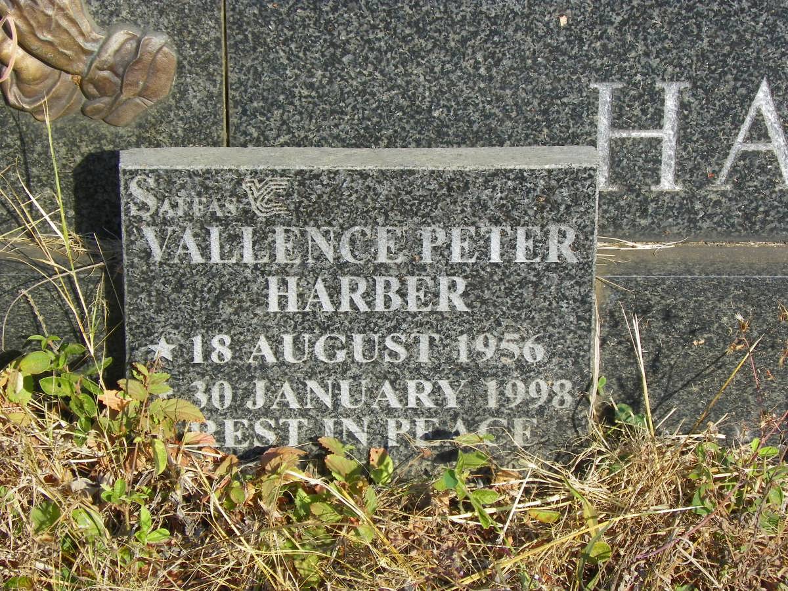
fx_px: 3915
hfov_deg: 11.5
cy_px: 296
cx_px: 394
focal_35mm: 172
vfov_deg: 8.6
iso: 64
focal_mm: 30.7
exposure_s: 1/250
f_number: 4.5
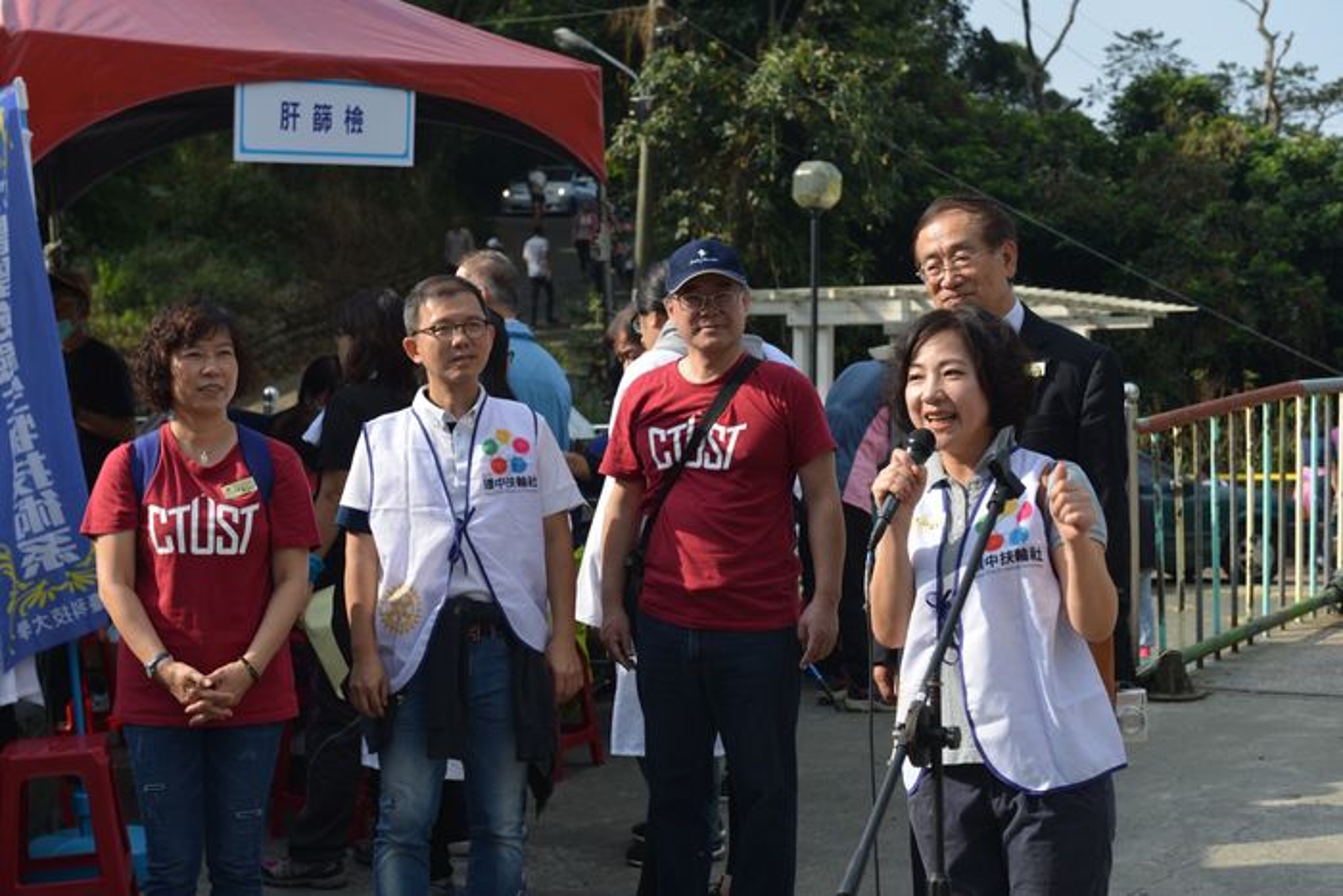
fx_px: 2612
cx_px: 672
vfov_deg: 19.5
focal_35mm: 70
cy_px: 448
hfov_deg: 28.8
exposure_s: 1/200
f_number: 6.3
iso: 100
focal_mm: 70
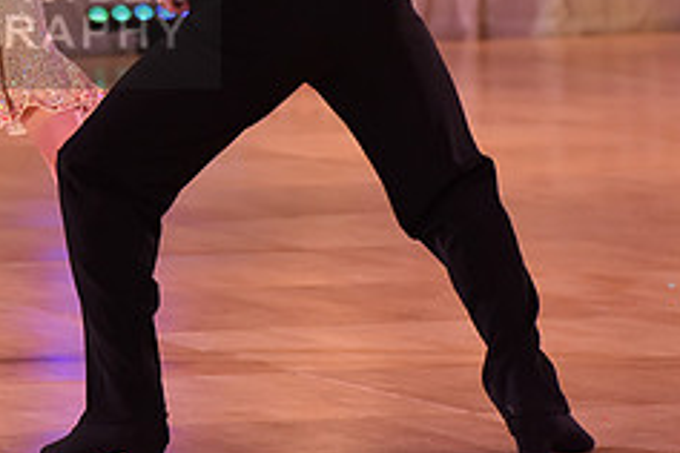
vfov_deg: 2.8
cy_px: 13
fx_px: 9255
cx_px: -92
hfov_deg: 4.2
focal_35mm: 490
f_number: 5
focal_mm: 200
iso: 1400
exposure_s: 1/250
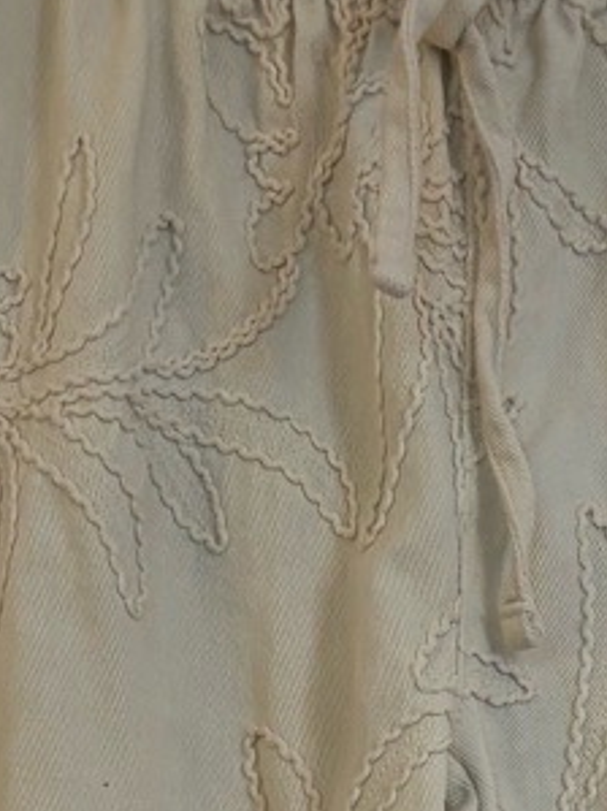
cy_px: 1573
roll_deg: -0.2
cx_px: 458
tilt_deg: -4.0
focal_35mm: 139
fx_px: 3252
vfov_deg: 12.6
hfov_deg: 10.6
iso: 100
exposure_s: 1/50
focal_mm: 5.96
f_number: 1.6
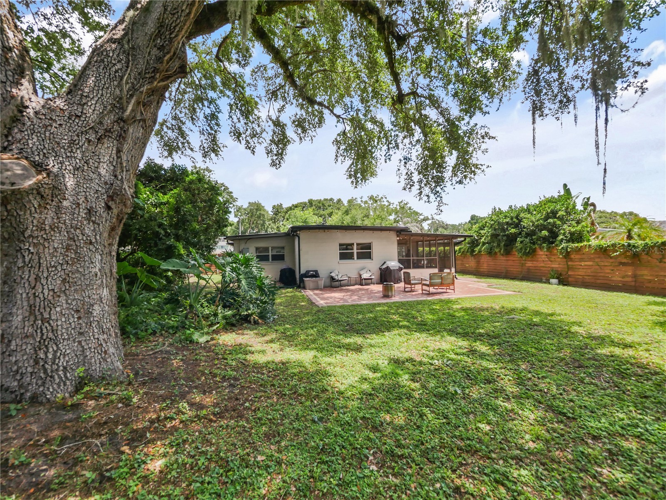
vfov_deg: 85.7
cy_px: 250
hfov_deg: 102.1
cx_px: 333
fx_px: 269
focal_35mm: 14
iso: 200
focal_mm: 7
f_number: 6.3
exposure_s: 1/320
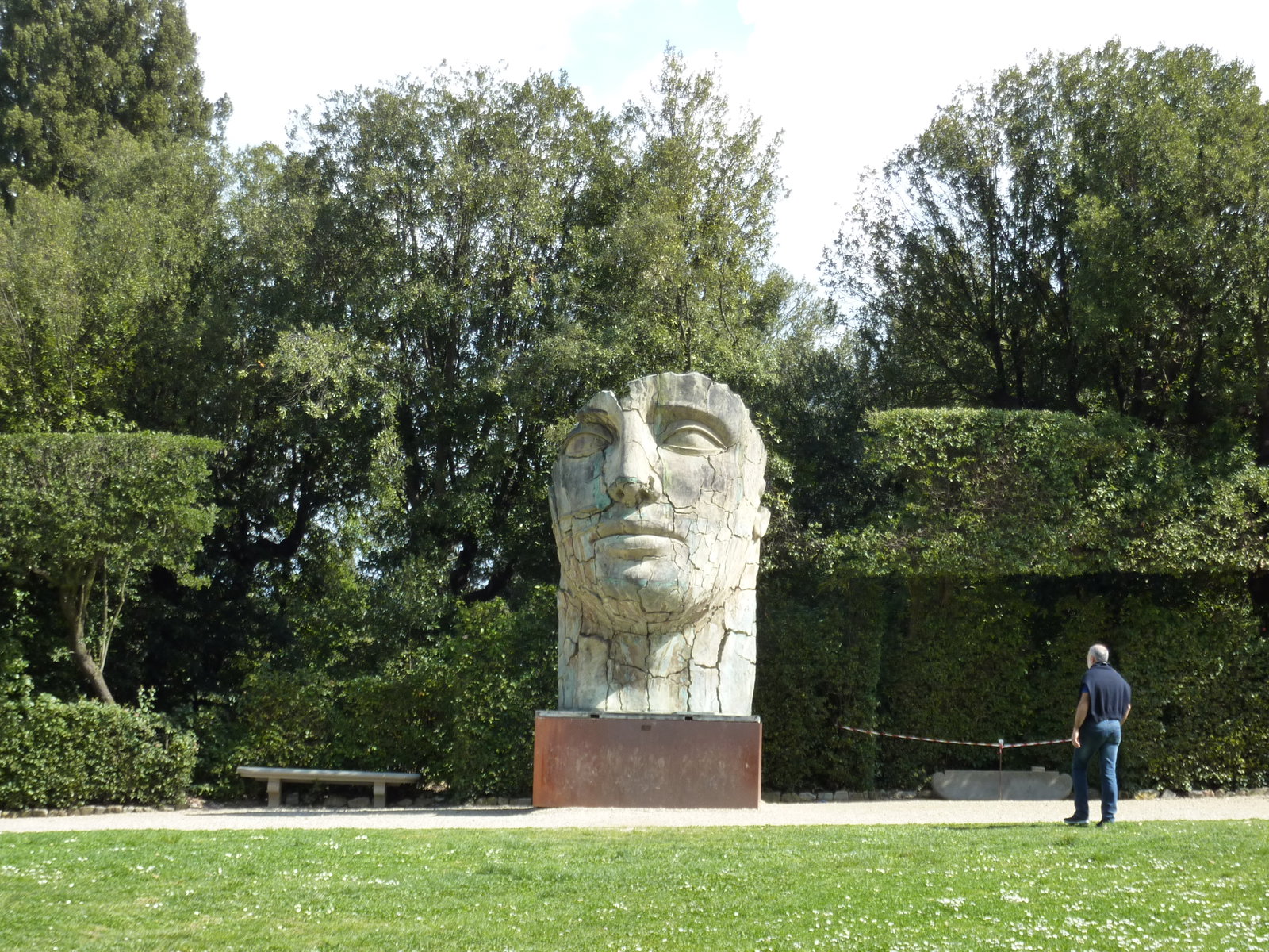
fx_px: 2456
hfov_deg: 29.0
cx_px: 634
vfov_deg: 21.9
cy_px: 476
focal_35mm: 67
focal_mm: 11
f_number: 4.1
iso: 125
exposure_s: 1/250
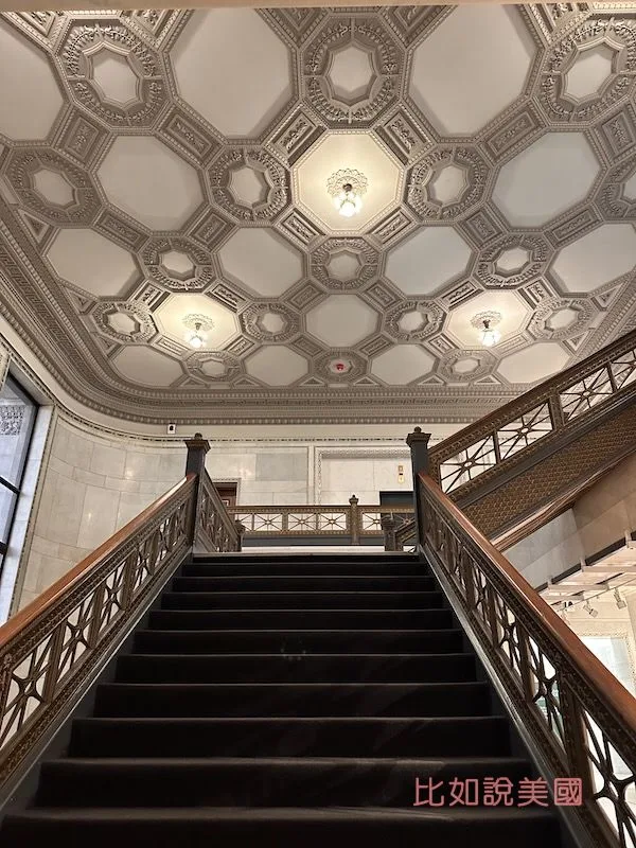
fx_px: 588
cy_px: 424
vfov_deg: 71.6
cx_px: 318
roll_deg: -1.8
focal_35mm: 24
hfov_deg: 56.8
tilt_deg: +25.7
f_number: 1.78
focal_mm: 6.86
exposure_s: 1/60
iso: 640
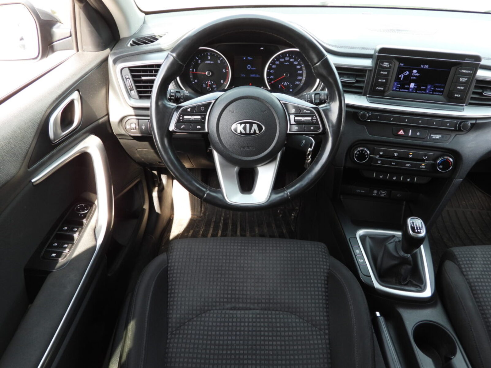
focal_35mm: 24
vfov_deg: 56.8
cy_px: 184
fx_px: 340
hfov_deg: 71.6
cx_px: 246
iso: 100
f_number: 2.8
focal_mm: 4.3
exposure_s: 1/80
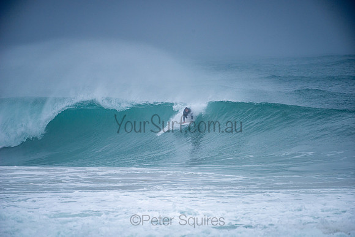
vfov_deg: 2.8
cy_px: 118
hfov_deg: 4.1
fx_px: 4931
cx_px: 178
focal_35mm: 500
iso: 250
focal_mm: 500
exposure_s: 1/1000
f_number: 5.6
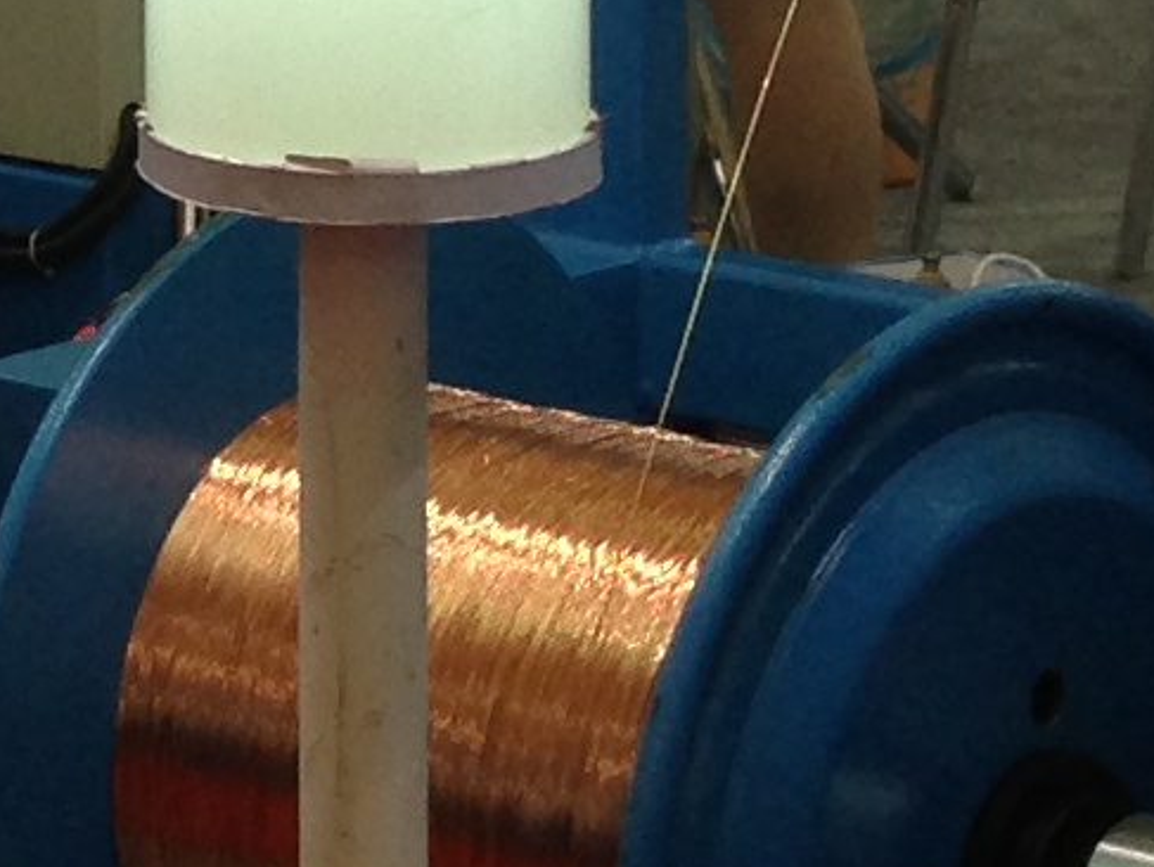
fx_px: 7373
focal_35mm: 221
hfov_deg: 8.3
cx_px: -1486
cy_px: -564
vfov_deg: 6.6
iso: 64
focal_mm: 4.13
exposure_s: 1/60
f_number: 2.4
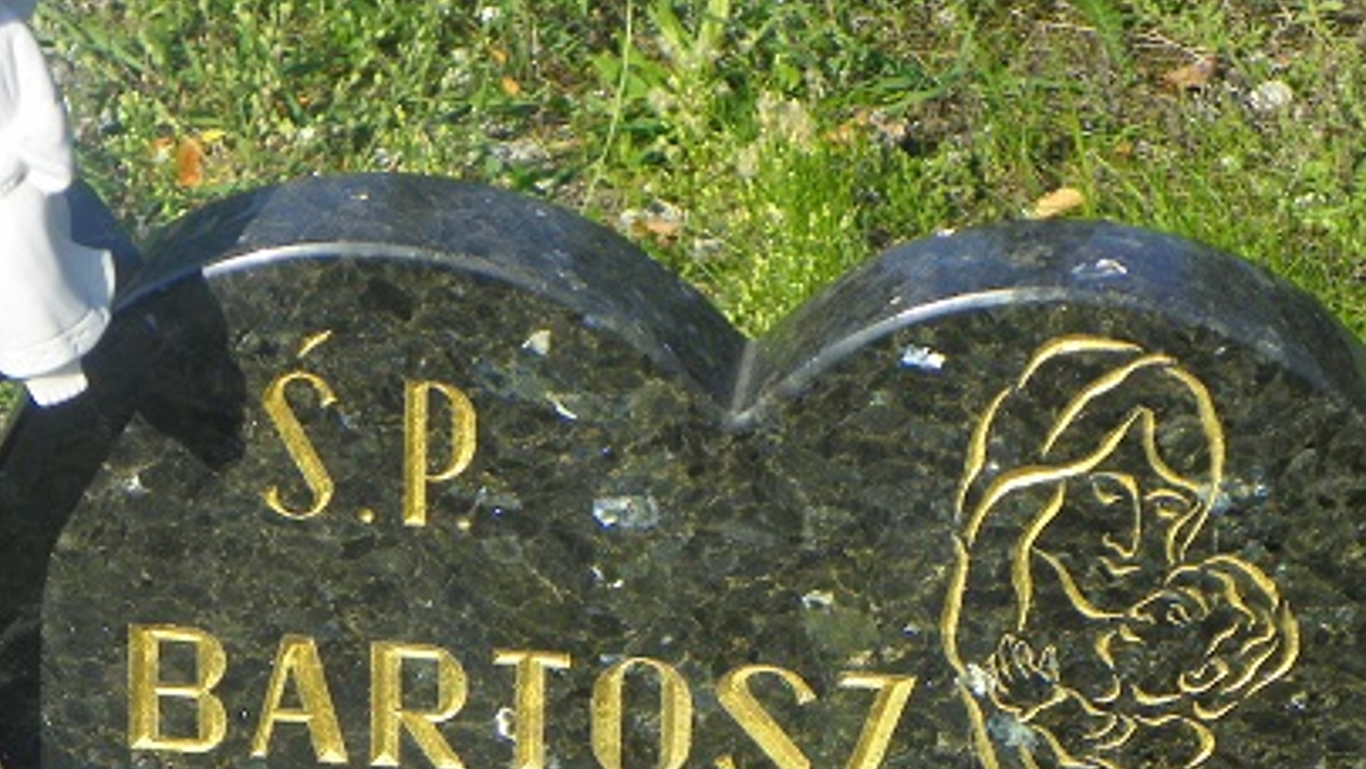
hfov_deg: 10.2
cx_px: 479
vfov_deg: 5.7
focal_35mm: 212
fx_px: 7680
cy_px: 793
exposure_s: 1/400
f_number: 4
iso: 64
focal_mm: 21.9
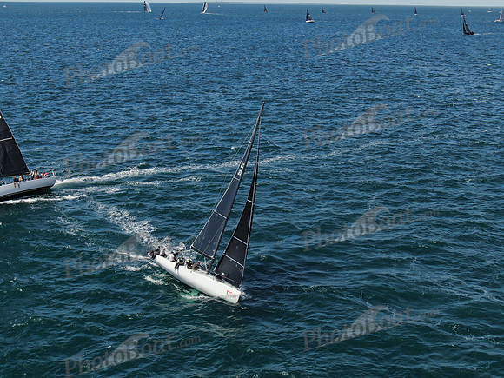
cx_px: 252
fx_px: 699
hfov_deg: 39.7
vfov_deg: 30.3
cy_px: 189
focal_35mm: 48
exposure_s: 1/800
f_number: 3.8
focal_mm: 8.6
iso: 100
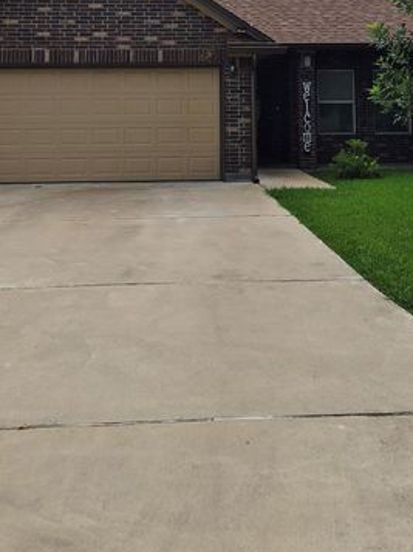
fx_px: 685
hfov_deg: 33.5
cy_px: 49
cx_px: 201
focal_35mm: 43
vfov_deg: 40.4
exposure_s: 1/10000
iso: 40
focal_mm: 5.4
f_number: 1.8
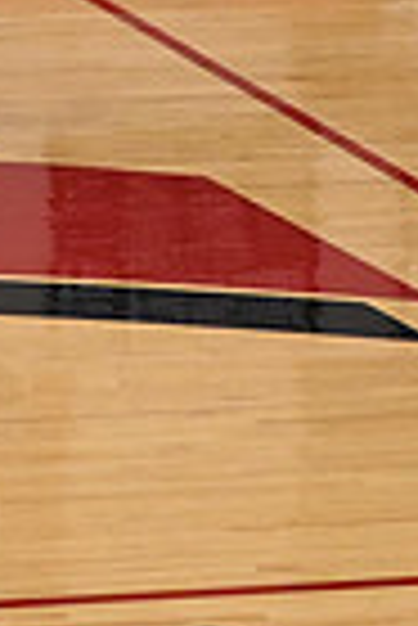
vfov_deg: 4.7
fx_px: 7592
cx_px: -778
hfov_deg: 3.1
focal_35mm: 437
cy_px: -88
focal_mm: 70
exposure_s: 1/400
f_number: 4
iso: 6400
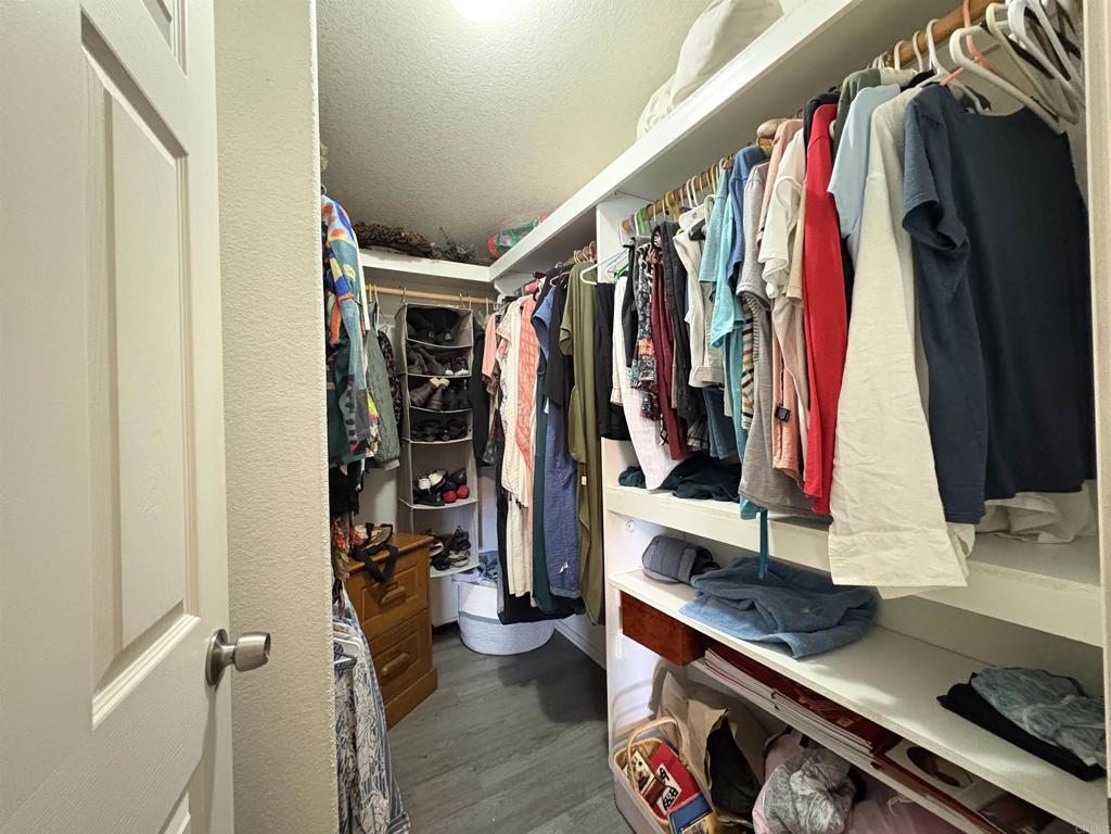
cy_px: 417
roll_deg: +1.7
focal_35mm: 14
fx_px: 449
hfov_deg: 102.1
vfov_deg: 85.7
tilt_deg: -0.4
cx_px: 556
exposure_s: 1/30
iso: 1250
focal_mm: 2.22
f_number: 2.2
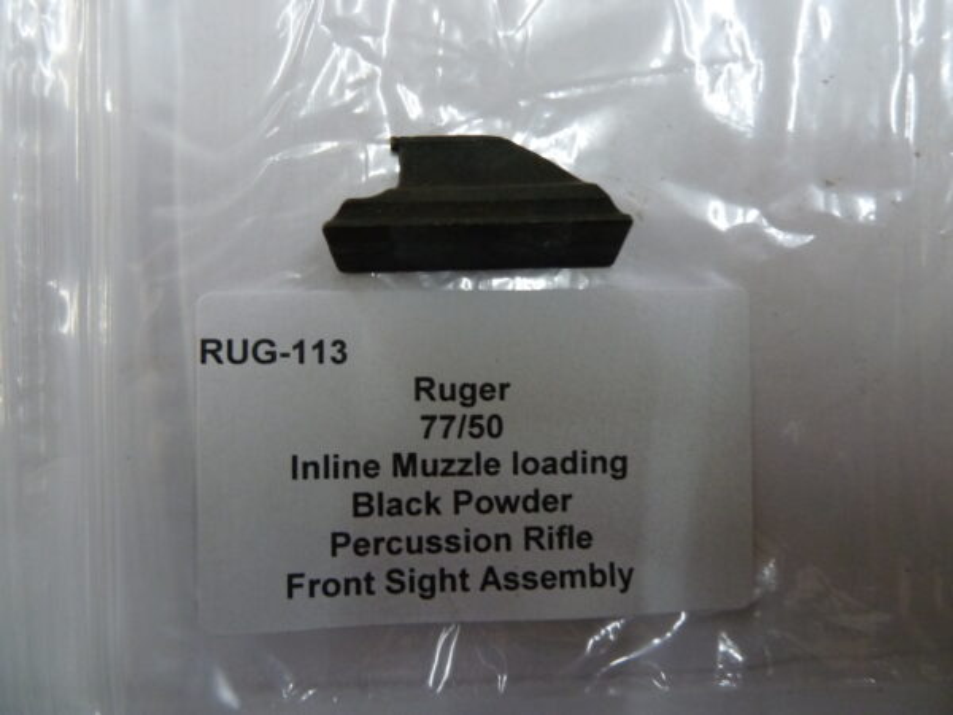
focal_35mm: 25
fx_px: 688
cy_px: 358
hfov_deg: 69.4
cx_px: 476
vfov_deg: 54.9
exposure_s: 1/30
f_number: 3.3
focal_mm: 4.1
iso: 320
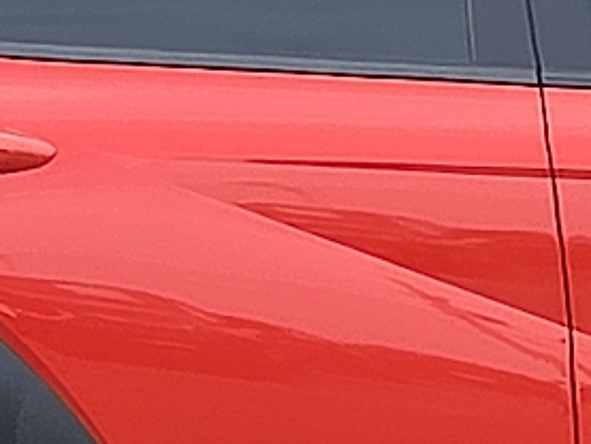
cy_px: 297
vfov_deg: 5.5
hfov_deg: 7.2
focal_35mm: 271
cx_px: 770
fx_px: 4629
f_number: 1.8
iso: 76
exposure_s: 1/1111
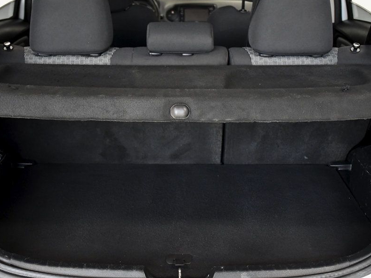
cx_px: 184
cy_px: 118
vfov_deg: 29.1
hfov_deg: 38.2
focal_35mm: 50
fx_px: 536
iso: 2500
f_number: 4
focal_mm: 27
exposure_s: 1/640
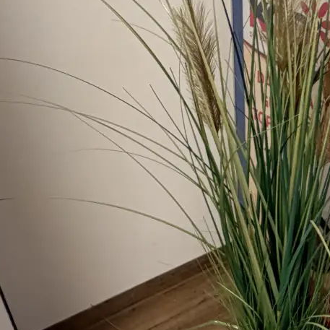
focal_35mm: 52
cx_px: 387
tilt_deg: -34.9
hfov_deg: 28.8
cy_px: 160
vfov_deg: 32.8
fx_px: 561
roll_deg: -2.5
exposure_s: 1/100
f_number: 2.2
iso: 200
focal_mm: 2.22
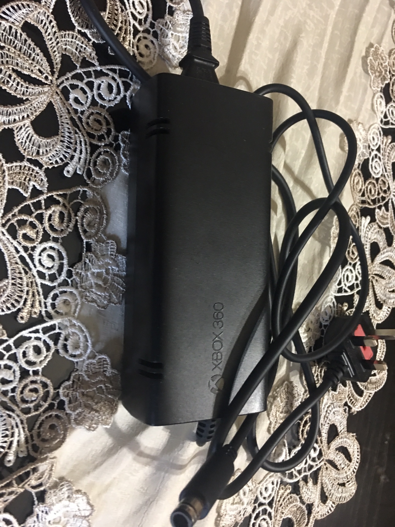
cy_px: 264
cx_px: 198
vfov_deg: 61.7
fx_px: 441
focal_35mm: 29
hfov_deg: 48.2
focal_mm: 4.15
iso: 100
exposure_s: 1/4
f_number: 2.2
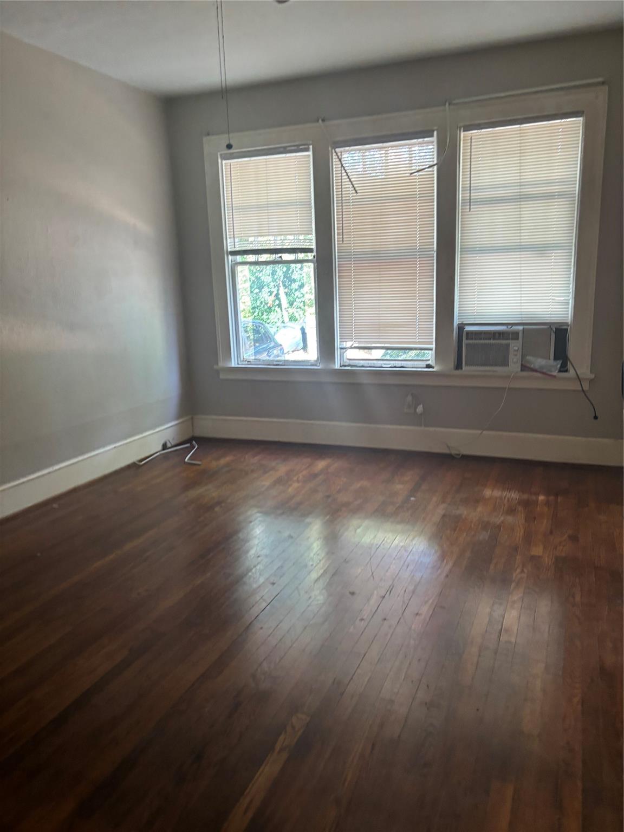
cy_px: 416
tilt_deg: -11.2
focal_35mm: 26
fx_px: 625
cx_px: 312
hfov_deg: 53.1
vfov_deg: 67.3
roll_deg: +4.3
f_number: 1.6
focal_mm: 5.96
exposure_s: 1/60
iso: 200
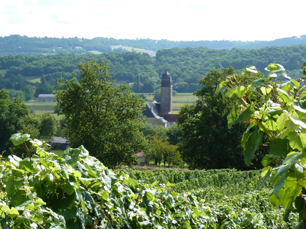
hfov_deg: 20.0
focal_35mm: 98
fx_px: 866
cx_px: 153
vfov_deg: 15.1
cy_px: 114
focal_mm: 17.4
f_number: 4.5
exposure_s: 1/250
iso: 80
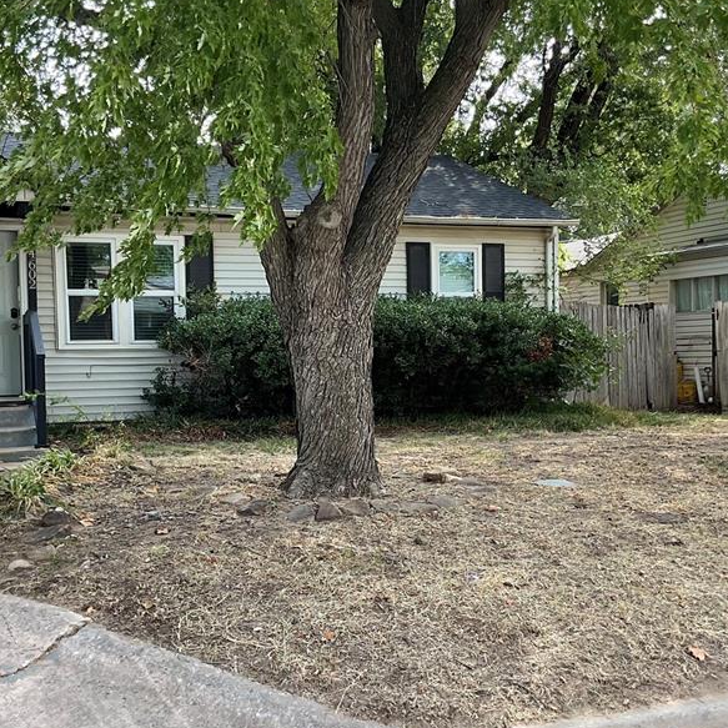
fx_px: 1071
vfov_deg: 37.5
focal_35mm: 45
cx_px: 358
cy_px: 386
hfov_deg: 37.6
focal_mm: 3
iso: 16
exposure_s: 1/163
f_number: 1.8
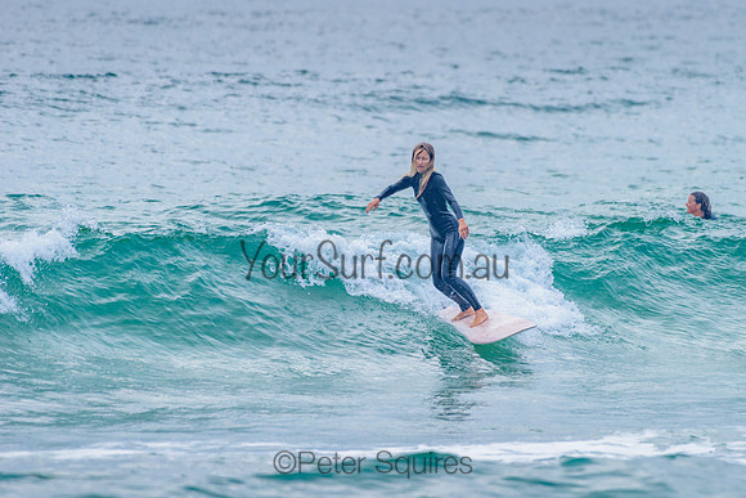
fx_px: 12701
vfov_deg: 2.2
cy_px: 193
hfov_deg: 3.4
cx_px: 457
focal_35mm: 613
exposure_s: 1/2000
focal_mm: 500
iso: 360
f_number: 5.6
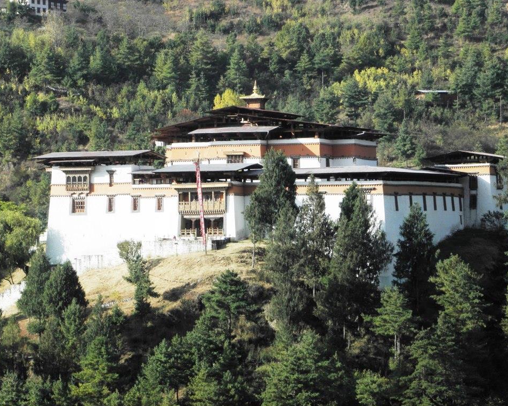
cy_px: 204
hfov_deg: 12.8
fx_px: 2271
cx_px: 257
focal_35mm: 151
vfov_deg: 10.2
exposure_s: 1/320
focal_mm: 25.65
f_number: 5.6
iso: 64
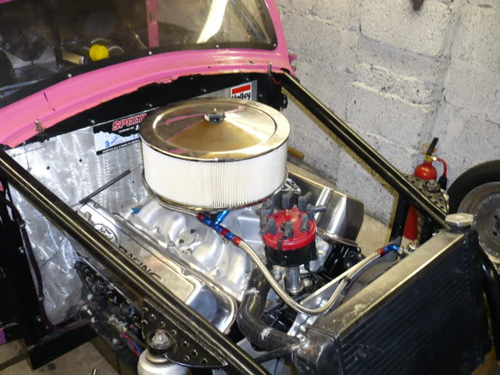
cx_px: 250
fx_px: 506
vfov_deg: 40.7
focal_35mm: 35
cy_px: 188
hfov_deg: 52.6
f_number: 2.8
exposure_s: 1/30
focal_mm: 5.8
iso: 125
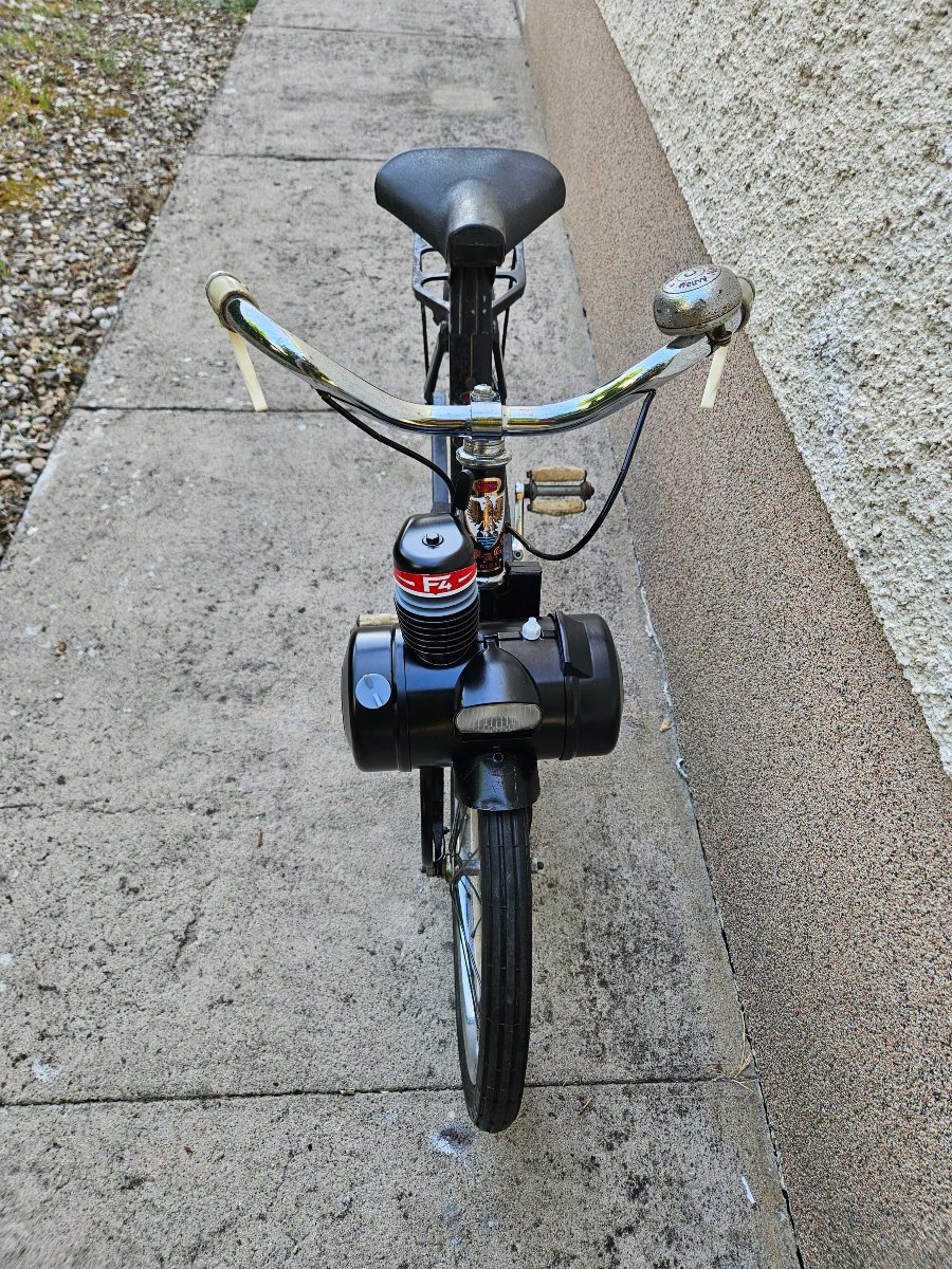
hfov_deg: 58.9
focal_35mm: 23
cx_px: 476
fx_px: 843
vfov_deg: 73.9
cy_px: 634
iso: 64
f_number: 1.8
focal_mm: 5.4
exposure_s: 1/180
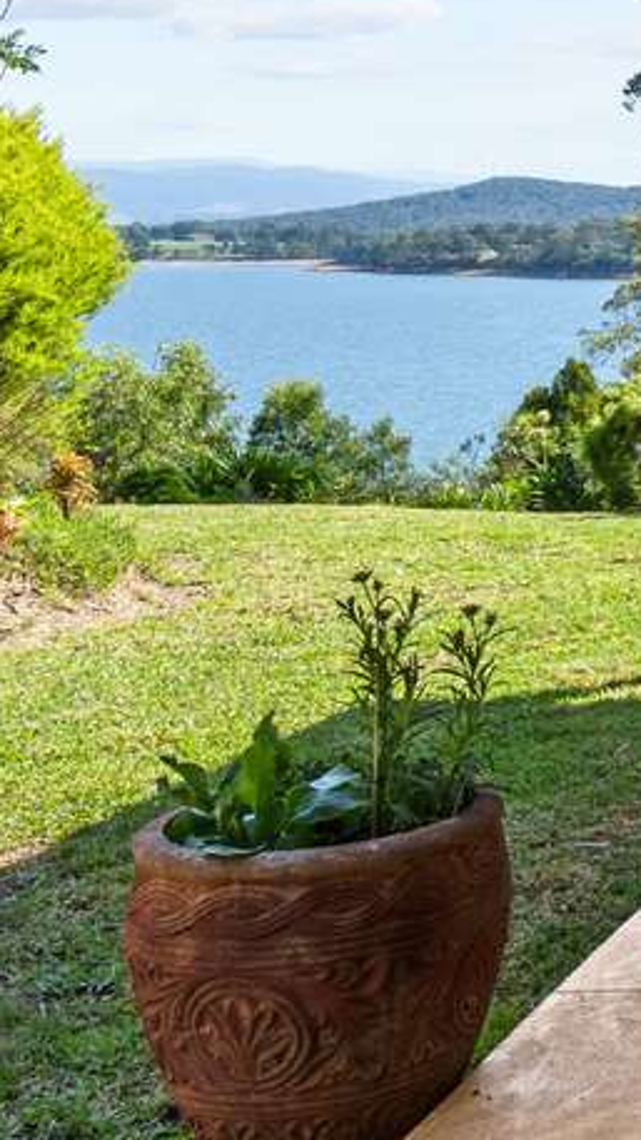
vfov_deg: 31.2
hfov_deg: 14.7
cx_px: 1312
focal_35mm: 66
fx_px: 1995
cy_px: 242
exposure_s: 1/60
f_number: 8
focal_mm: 10
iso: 100
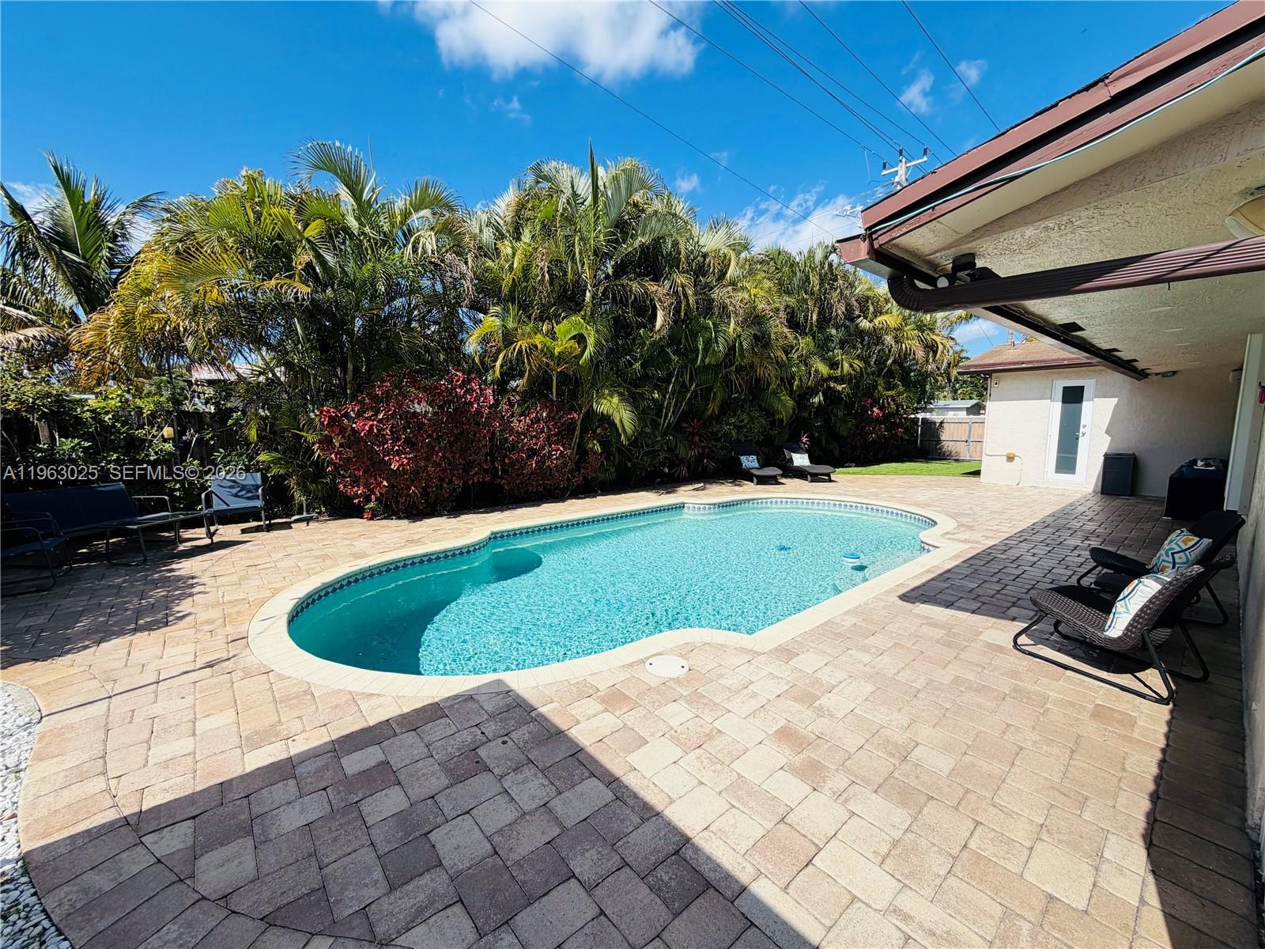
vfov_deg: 85.7
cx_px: 632
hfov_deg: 102.1
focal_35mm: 14
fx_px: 512
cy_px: 474
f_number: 2.2
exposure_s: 1/955
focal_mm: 2.22
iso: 20
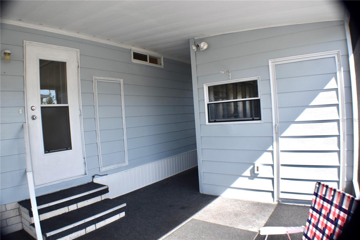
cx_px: 180
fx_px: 300
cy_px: 120
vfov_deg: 43.6
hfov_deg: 61.9
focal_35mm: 30
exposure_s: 1/250
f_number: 5.6
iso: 280
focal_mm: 20
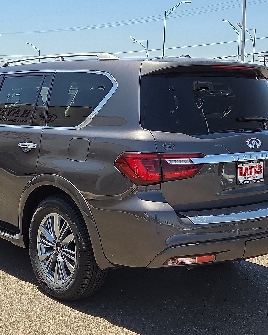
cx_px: 103
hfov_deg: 26.2
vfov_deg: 32.5
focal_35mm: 58
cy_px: 166
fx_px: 575
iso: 25
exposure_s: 1/1111
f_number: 1.8
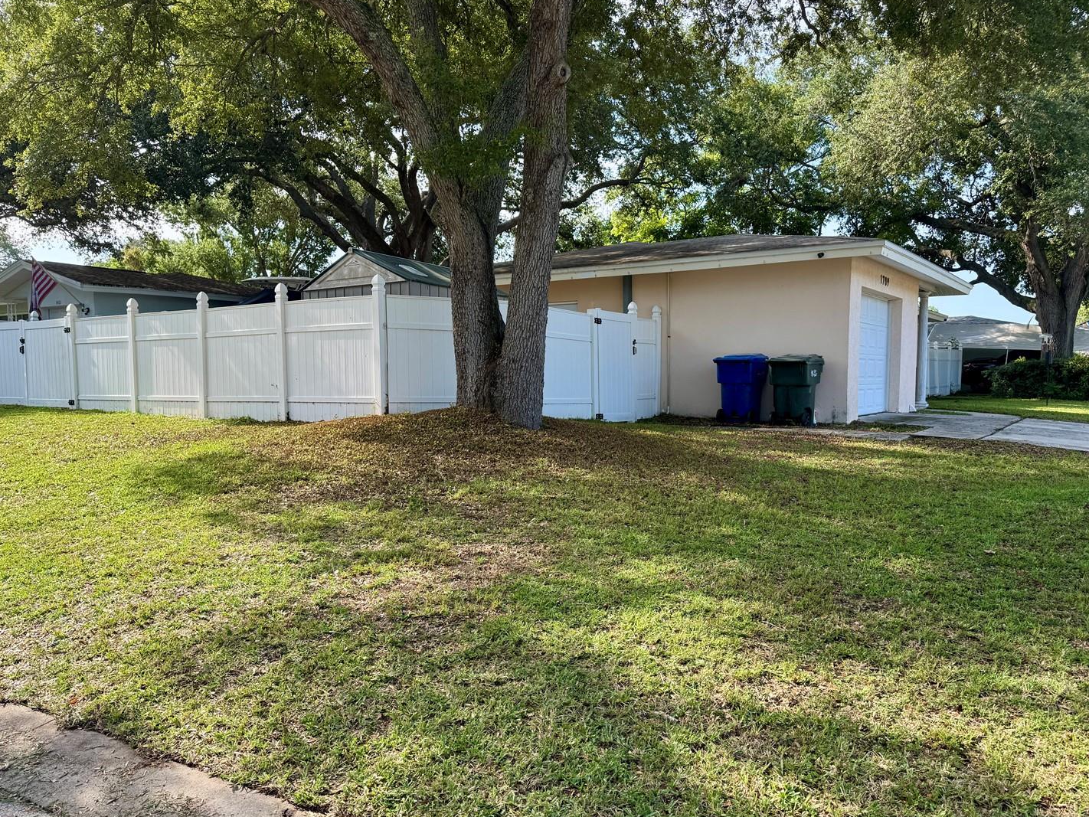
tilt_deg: -4.0
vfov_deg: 51.3
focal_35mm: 27
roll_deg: -0.1
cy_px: 450
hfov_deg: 65.2
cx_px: 600
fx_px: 850
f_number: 1.78
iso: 80
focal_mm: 6.76
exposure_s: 1/876
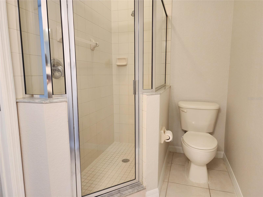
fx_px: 175
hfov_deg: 73.9
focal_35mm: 23
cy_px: 98
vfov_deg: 58.9
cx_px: 132
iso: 400
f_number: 1.8
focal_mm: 6.4
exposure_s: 1/120
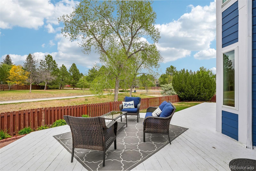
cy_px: 86
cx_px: 128
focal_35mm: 16
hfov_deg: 95.0
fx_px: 117
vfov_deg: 72.0
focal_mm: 11
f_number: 8
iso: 100
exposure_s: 1/350
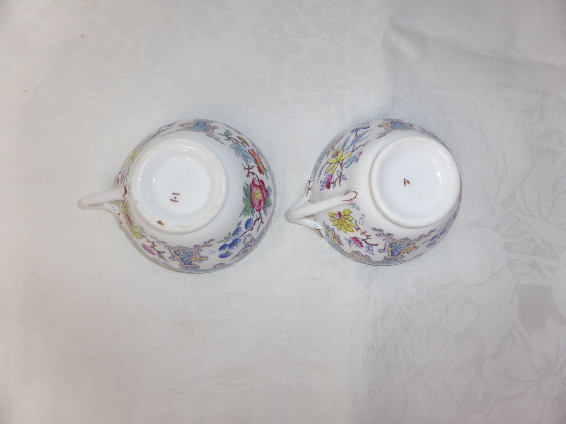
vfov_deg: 56.8
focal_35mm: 24
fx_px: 392
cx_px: 283
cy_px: 212
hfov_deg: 71.6
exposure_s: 1/60
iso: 100
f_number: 3.3
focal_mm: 4.3
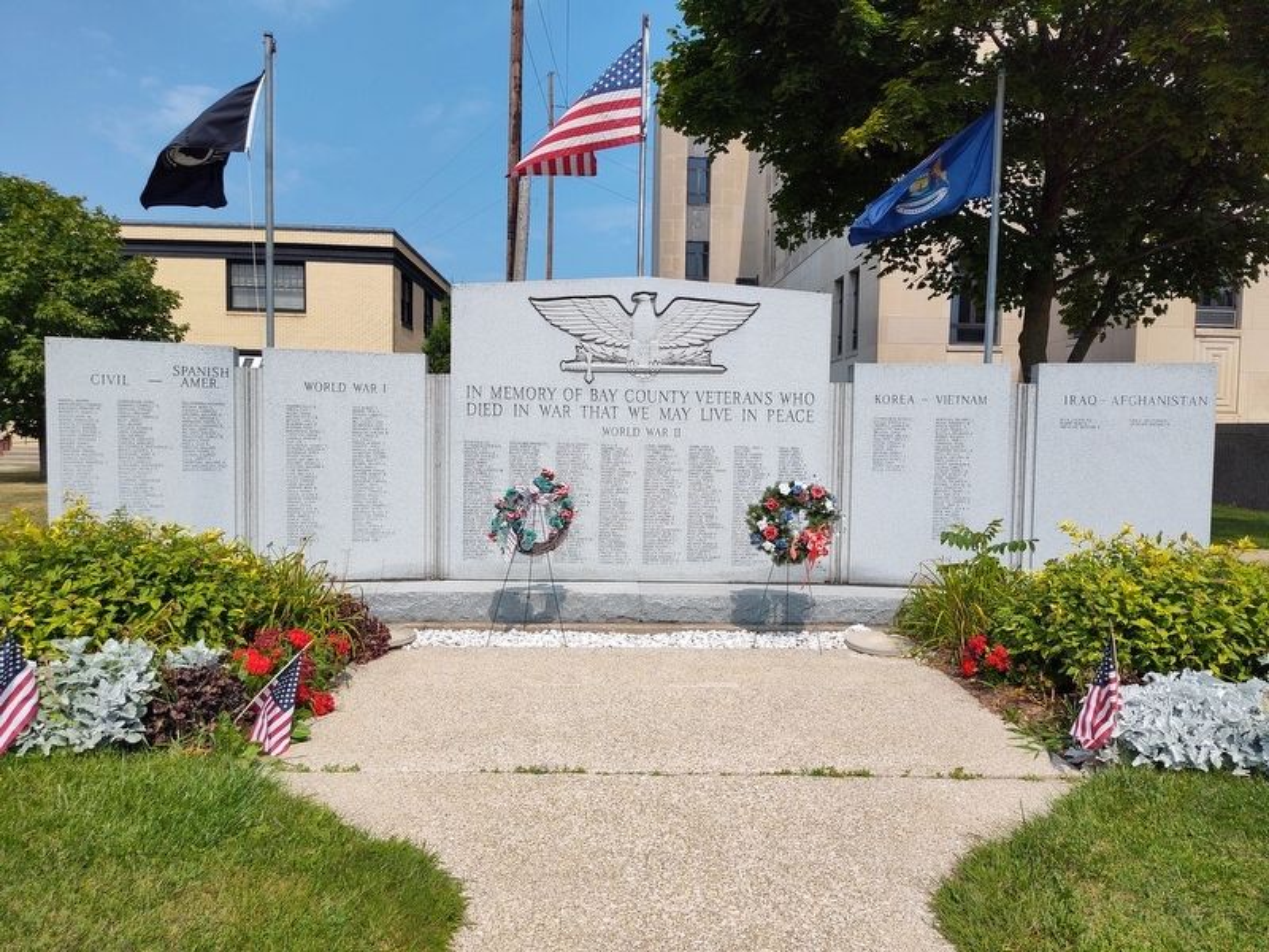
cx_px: 634
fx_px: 843
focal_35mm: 23
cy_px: 476
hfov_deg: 73.9
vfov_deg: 58.9
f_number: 1.8
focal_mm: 5.56
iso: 100
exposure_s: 1/1967
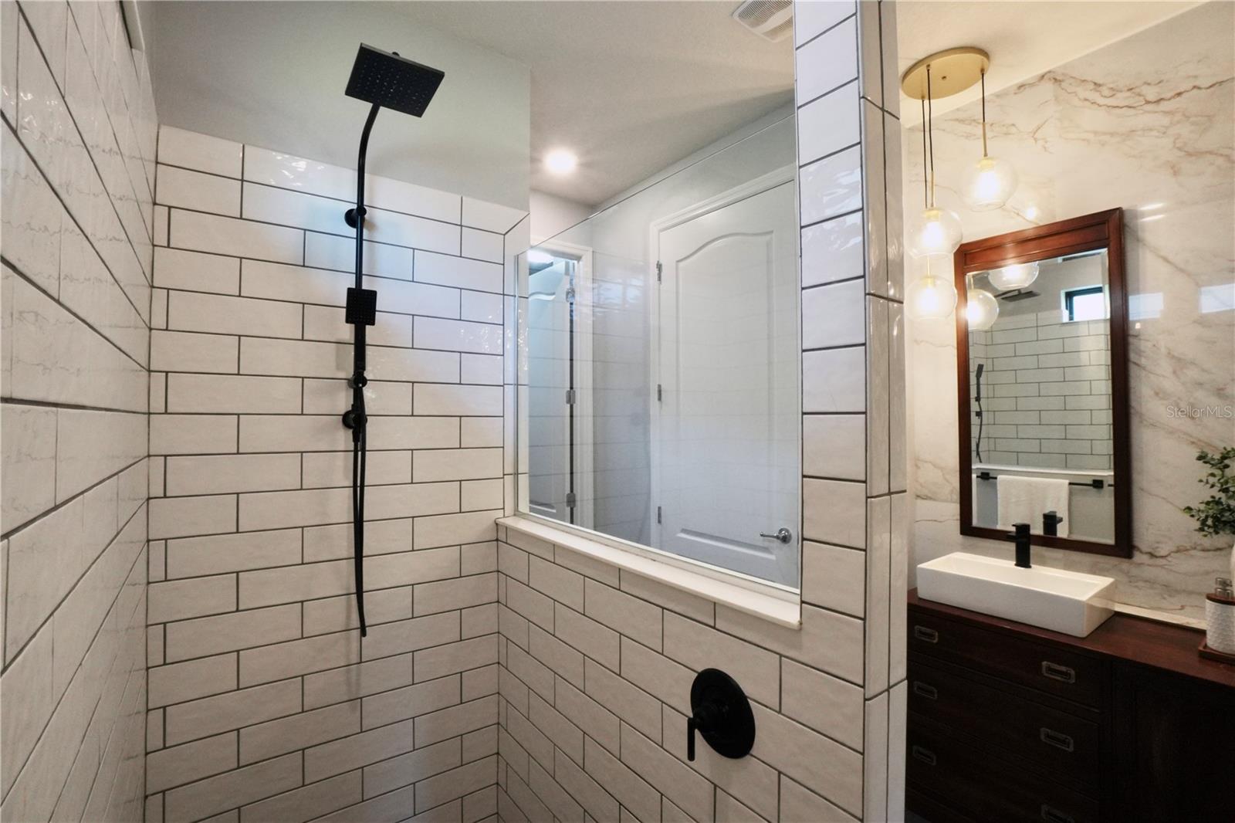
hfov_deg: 100.4
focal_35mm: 15
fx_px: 514
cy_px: 412
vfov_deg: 77.3
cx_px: 618
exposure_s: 1/13
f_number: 20
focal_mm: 10
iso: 1600
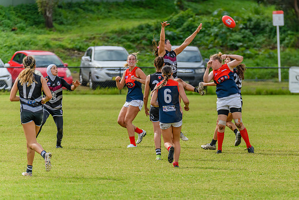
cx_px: 216
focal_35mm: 471
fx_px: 3916
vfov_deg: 2.9
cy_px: 113
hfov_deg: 4.4
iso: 800
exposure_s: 1/2000
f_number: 5.6
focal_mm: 320
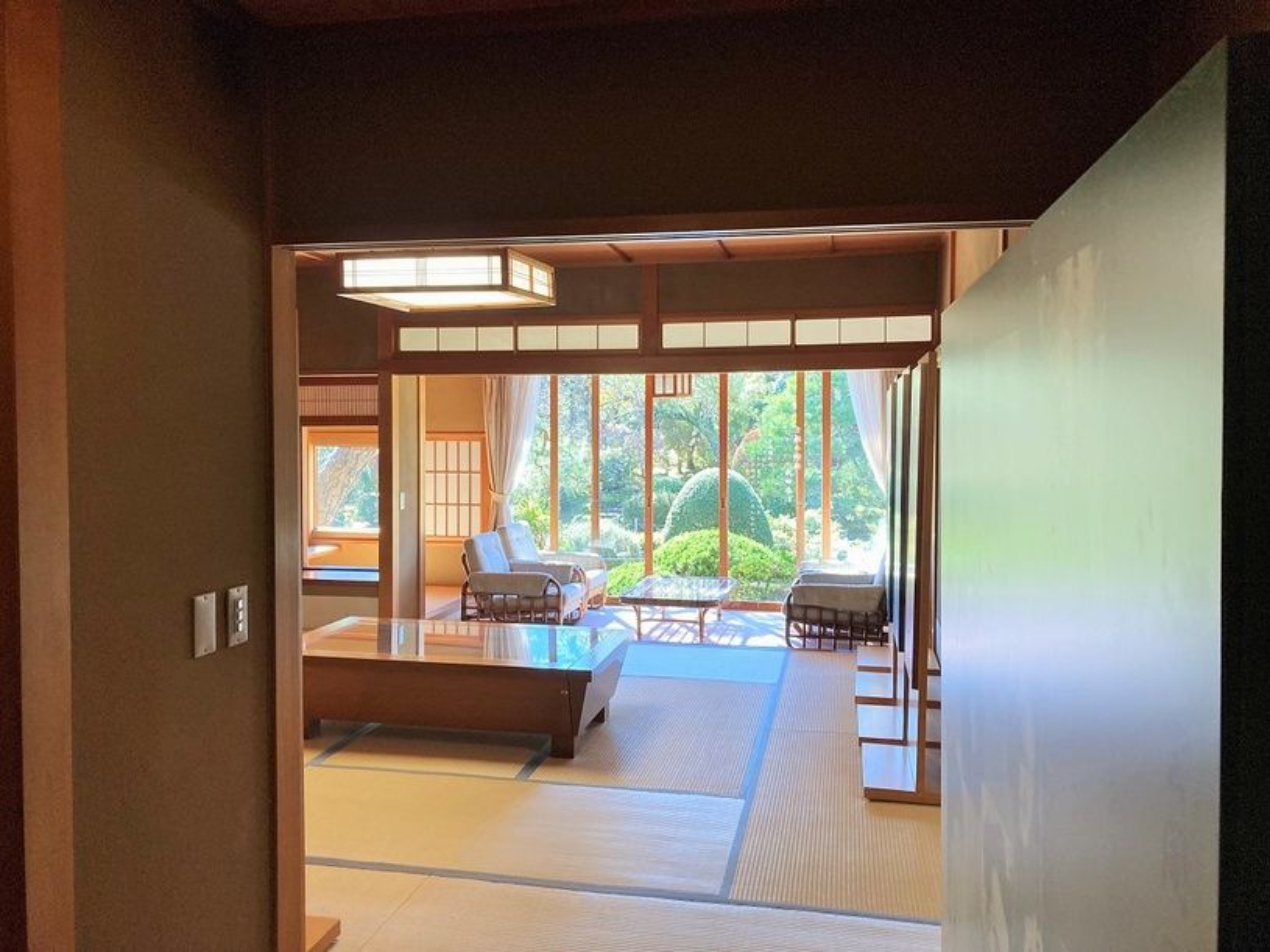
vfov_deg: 49.7
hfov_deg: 63.5
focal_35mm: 28
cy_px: 476
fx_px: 1027
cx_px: 635
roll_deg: -0.6
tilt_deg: +0.5
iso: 80
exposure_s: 1/100
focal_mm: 3.99
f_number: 1.8
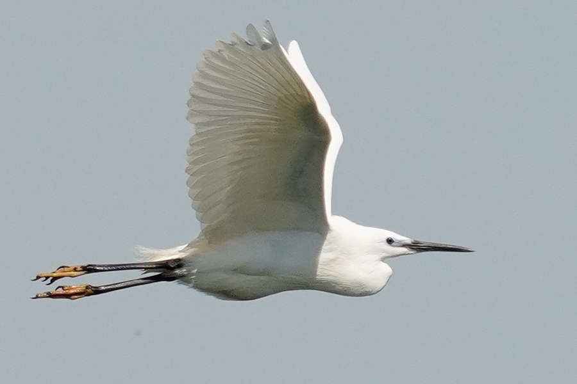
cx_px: 288
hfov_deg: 3.4
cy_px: 192
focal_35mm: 600
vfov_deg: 2.3
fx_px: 9616
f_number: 7.1
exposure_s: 1/2500
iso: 400
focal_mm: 600
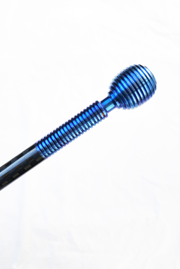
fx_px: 225
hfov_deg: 43.6
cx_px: 84
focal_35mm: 30
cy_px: 133
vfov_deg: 61.9
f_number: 1.8
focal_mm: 3.99
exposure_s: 1/873
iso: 20
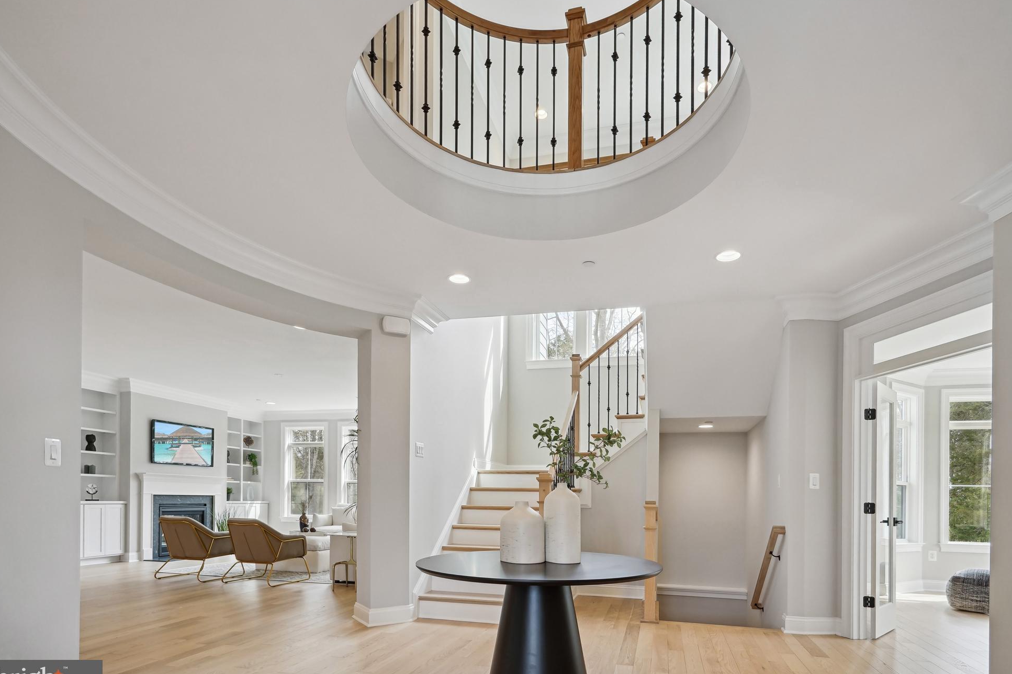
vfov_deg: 67.4
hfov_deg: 90.0
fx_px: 506
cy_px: 341
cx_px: 522
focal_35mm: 18
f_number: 9
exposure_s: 1/125
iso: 800
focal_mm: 17
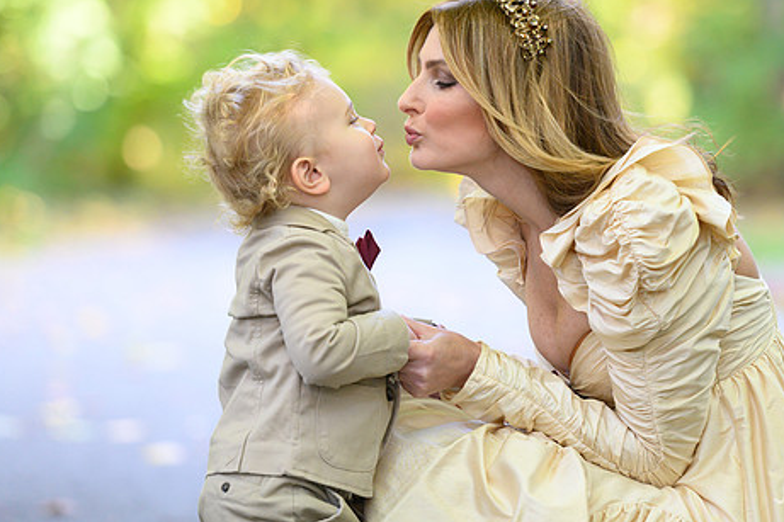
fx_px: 4659
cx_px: 444
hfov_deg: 9.6
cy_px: 213
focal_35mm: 214
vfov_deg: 6.4
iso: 1600
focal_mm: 170
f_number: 3.2
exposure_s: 1/200
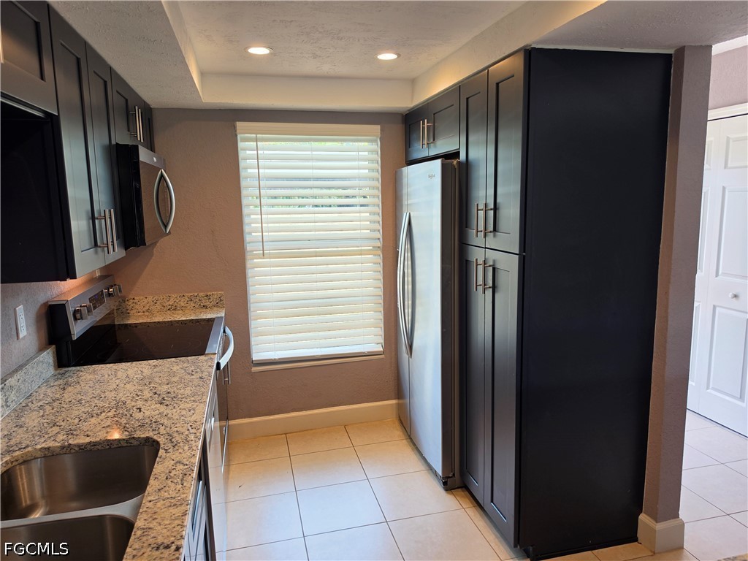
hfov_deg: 73.9
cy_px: 280
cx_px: 374
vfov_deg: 58.9
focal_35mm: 23
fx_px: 497
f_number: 1.4
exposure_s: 1/180
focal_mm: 6.5
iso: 64
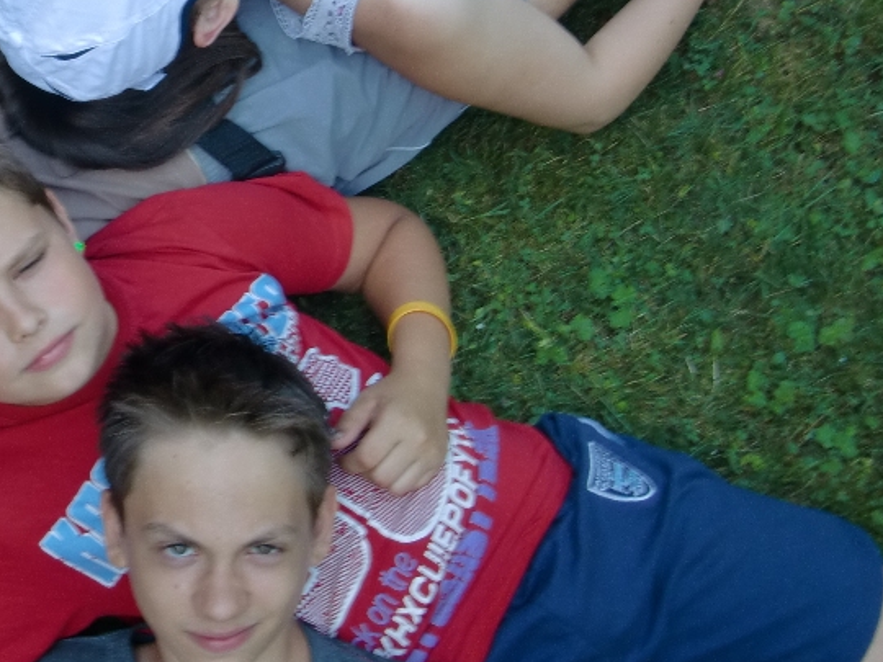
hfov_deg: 26.1
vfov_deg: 20.3
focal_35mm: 72
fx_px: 1837
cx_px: 72
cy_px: 172
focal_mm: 6.66
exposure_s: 1/80
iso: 64
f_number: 3.9
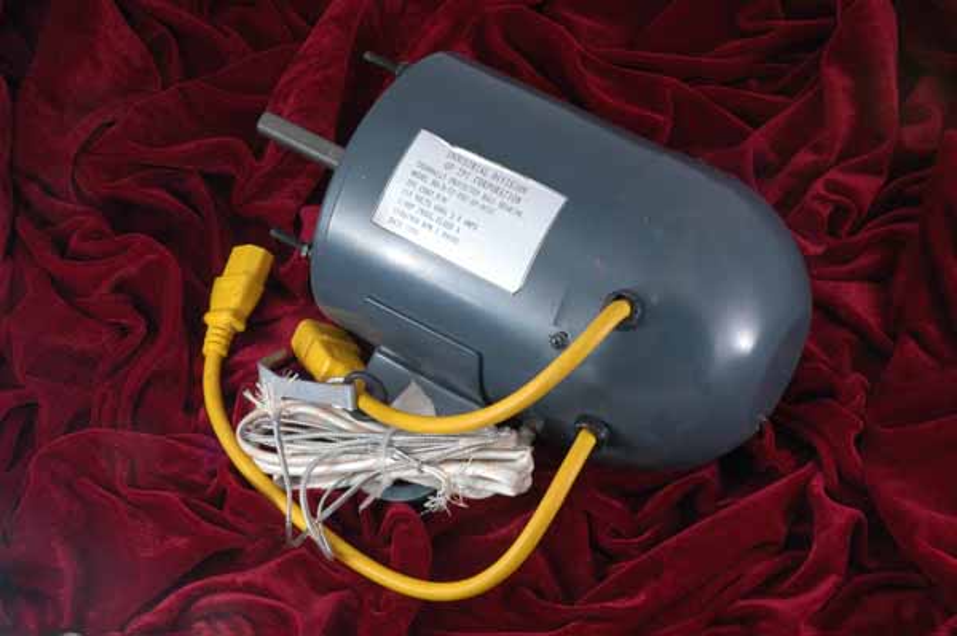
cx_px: 478
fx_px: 2191
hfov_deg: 24.6
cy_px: 318
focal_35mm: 82
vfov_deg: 16.5
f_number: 20
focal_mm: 55
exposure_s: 1/6
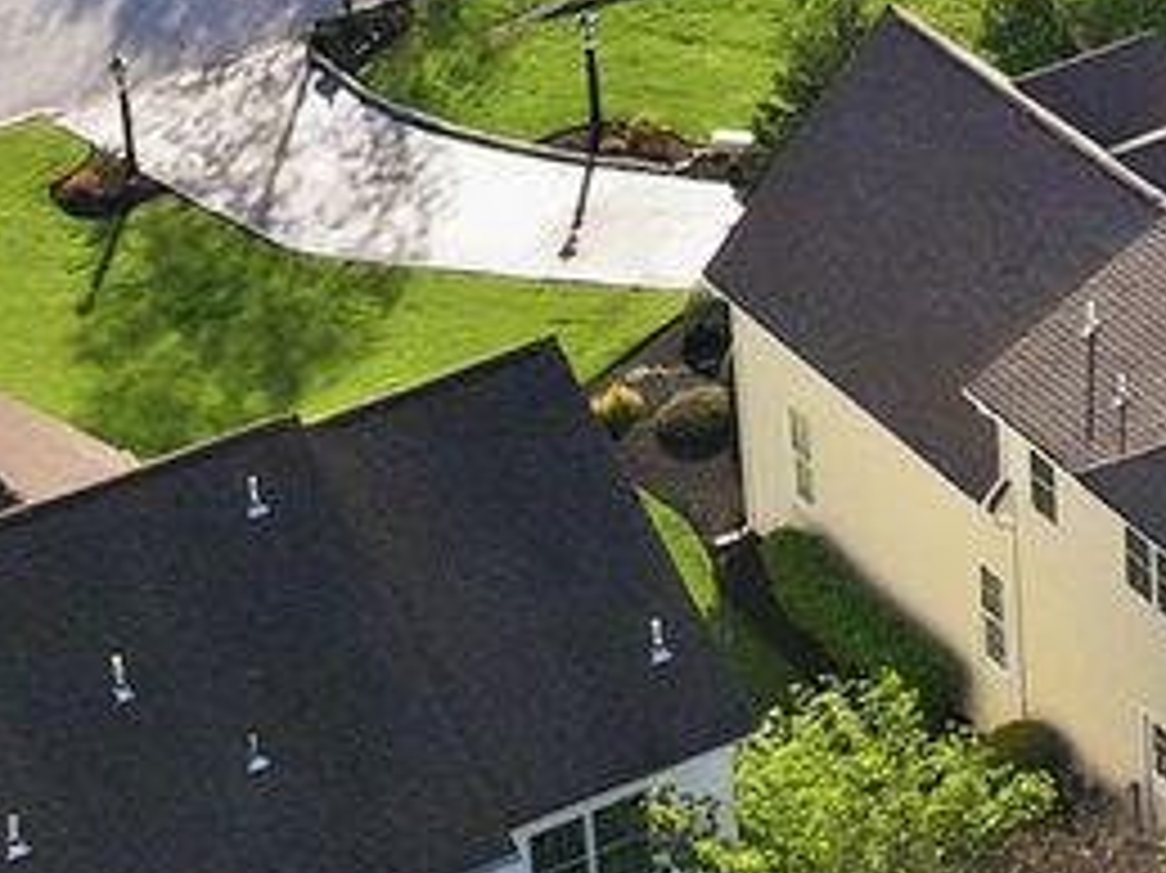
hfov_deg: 10.1
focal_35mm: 190
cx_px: 1760
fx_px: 6397
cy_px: -504
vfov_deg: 7.6
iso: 410
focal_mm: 12.3
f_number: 2.8
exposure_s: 1/5000
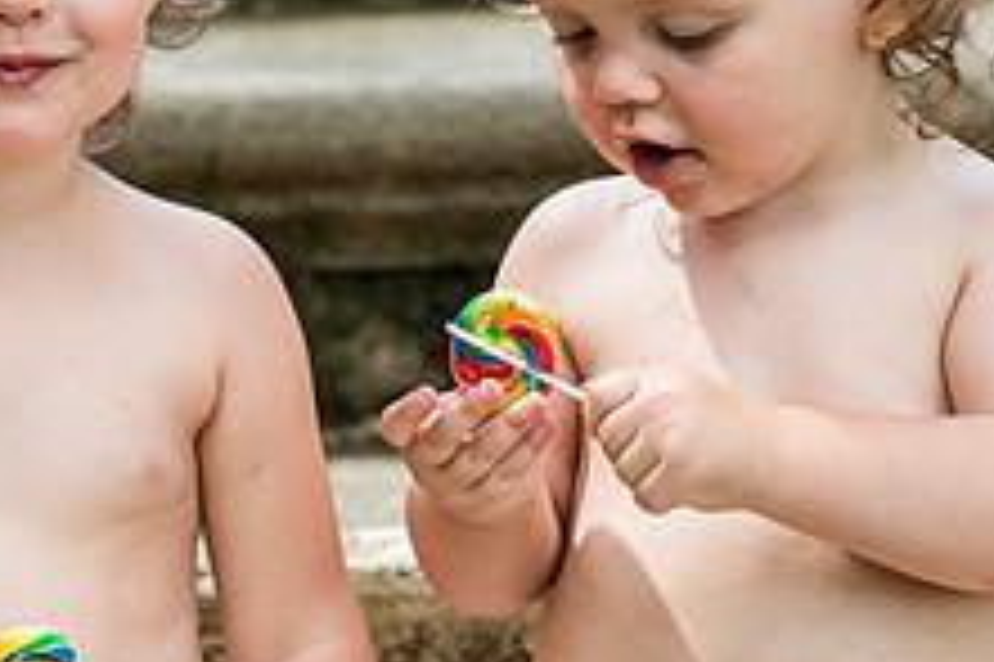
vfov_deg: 4.2
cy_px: 363
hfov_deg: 6.3
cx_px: 391
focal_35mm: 328
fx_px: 9049
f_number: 3.5
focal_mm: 125
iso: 640
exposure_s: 1/1000
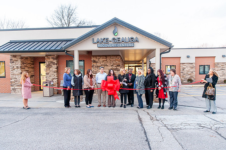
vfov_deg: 53.1
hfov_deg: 73.8
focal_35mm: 24
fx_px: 151
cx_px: 113
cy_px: 75
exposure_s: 1/125
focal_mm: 24
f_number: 2.8
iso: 1600
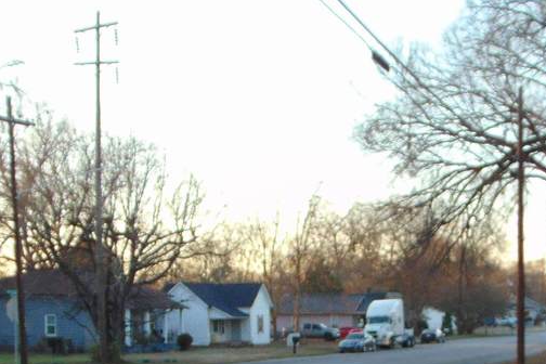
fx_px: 1001
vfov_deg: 19.5
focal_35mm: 66
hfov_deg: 30.5
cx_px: 311
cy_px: 431
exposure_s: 1/80
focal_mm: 4.5
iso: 80
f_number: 3
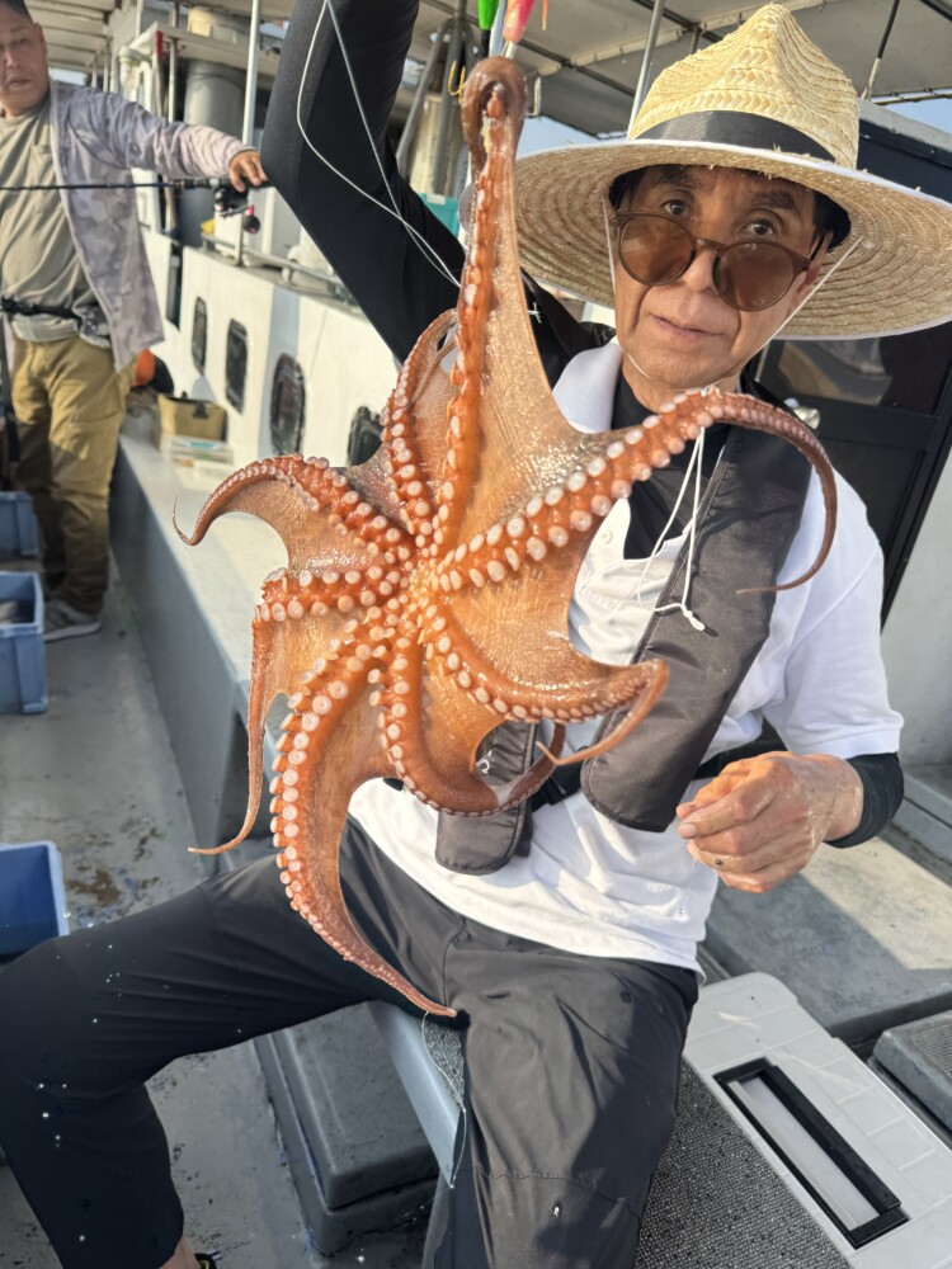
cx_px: 476
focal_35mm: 24
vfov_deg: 71.6
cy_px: 634
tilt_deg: -22.8
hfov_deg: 56.8
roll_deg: -11.3
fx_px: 880
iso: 80
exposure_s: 1/1767
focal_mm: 6.76
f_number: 1.78
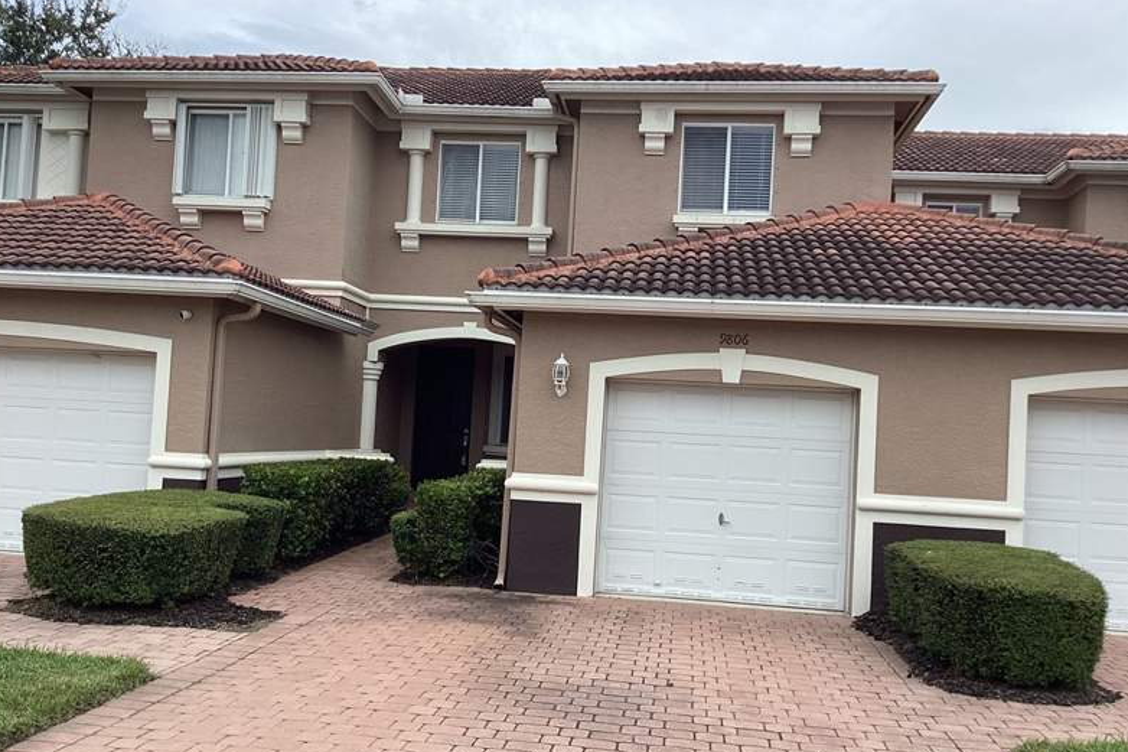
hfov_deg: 57.2
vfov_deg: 39.9
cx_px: 561
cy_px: 397
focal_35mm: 33
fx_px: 1034
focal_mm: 3.3
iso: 25
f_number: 2.4
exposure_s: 1/668
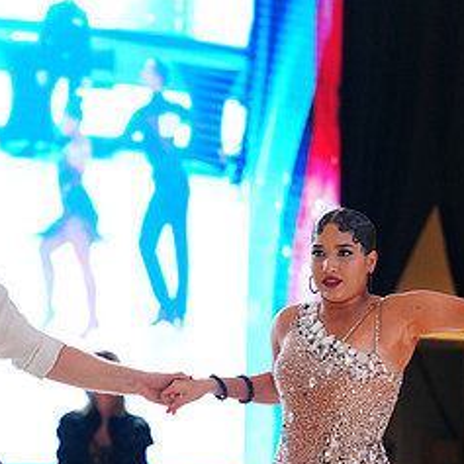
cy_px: 550
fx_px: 4610
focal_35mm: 304
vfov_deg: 5.7
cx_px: 197
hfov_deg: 5.8
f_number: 4
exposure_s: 1/250
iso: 2500
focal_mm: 146
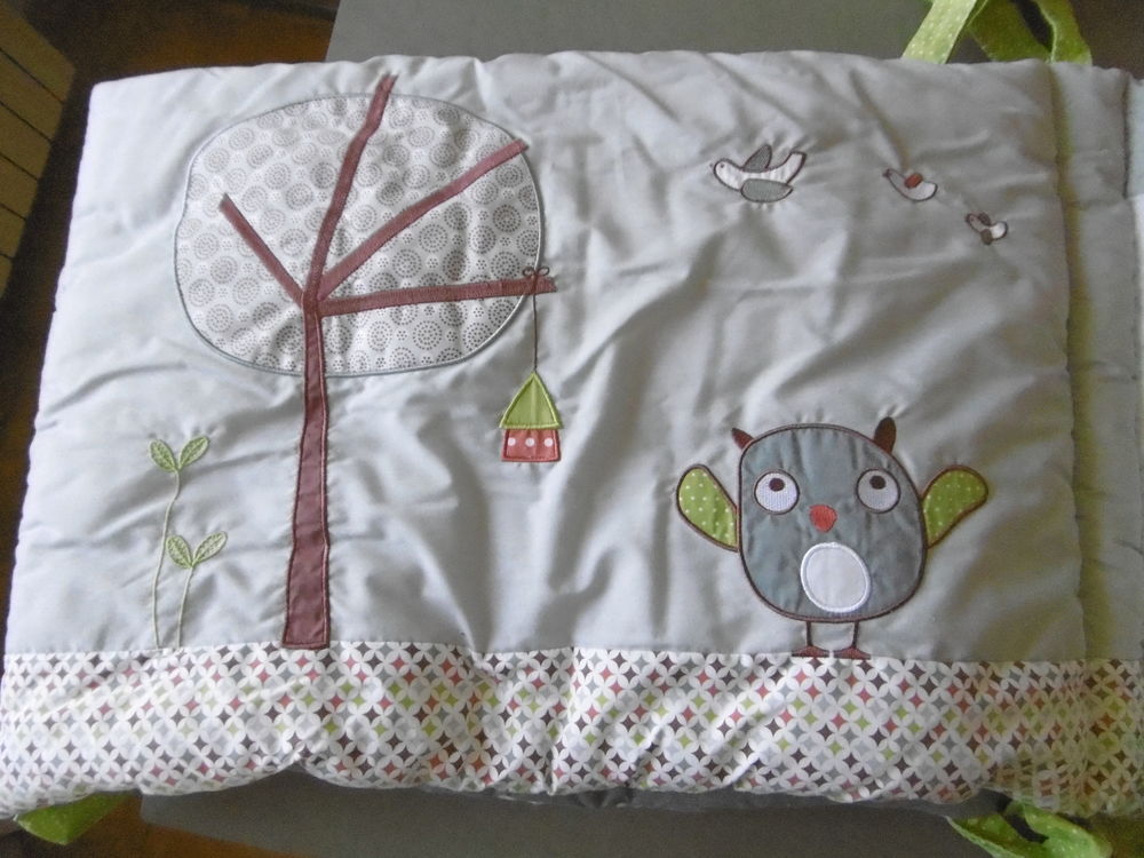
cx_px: 572
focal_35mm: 24
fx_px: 793
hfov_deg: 71.6
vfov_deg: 56.8
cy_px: 429
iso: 800
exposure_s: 1/160
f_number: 3.1
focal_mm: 4.3
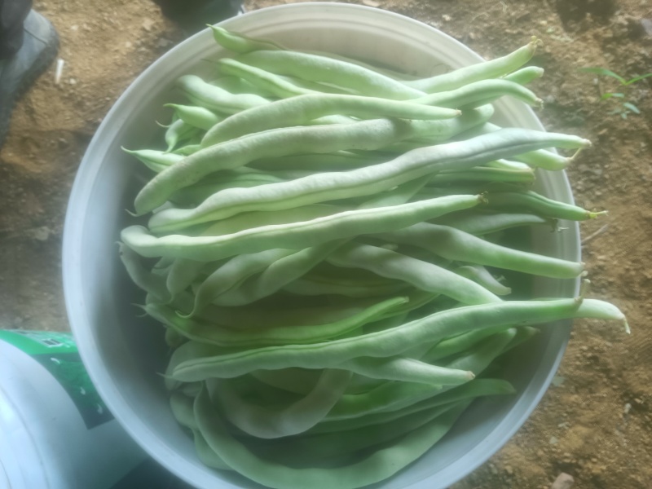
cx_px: 326
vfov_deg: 53.1
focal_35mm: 26
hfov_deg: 67.3
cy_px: 244
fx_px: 490
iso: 293
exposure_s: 1/100
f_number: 1.8
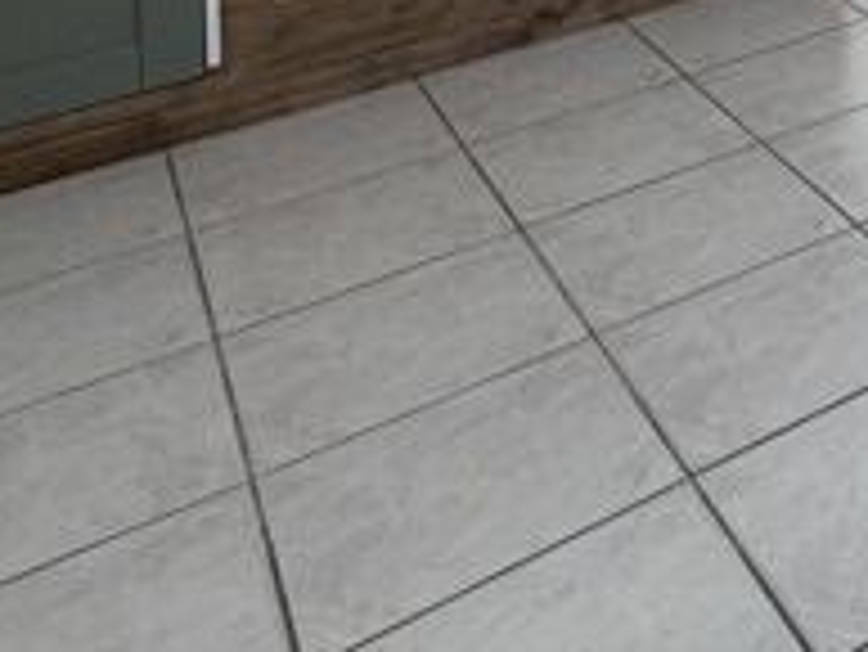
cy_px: -576
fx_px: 1455
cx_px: 1354
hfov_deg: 24.5
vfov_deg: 18.6
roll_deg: +2.0
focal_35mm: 58
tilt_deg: +0.3
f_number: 2.2
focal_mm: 2.22
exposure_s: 1/121
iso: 125
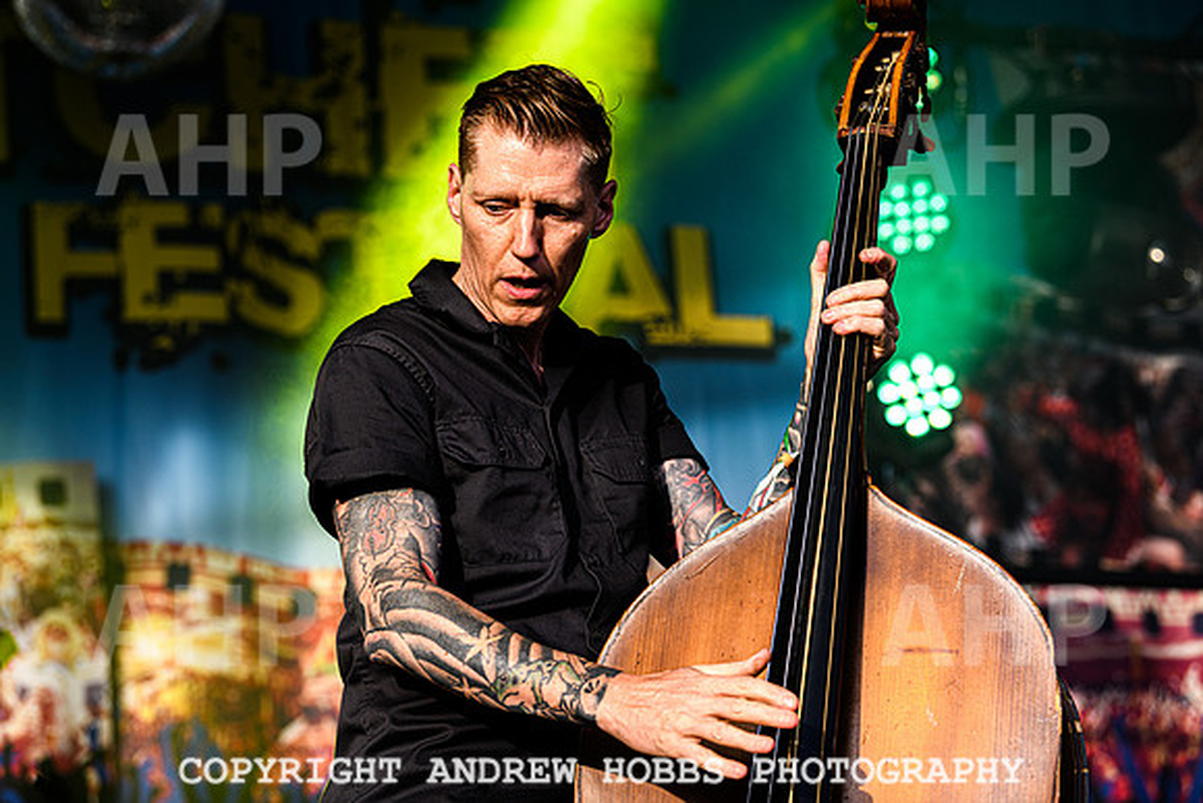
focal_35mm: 110
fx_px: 3677
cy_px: 402
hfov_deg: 18.6
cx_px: 602
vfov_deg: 12.5
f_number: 4
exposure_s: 1/1250
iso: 400
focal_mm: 110
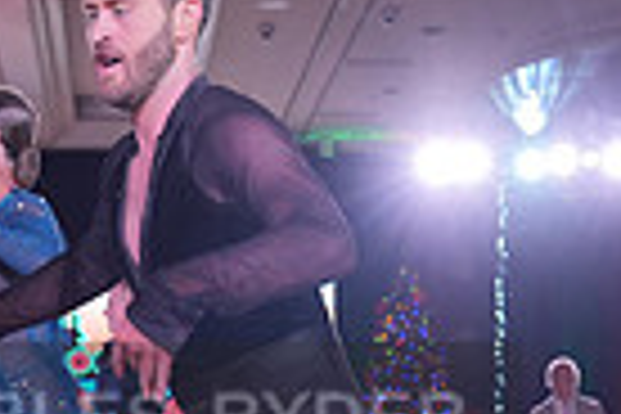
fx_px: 2104
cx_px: 32
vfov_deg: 11.1
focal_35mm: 122
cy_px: 461
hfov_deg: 16.5
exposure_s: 1/500
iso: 1600
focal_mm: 29
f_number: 4
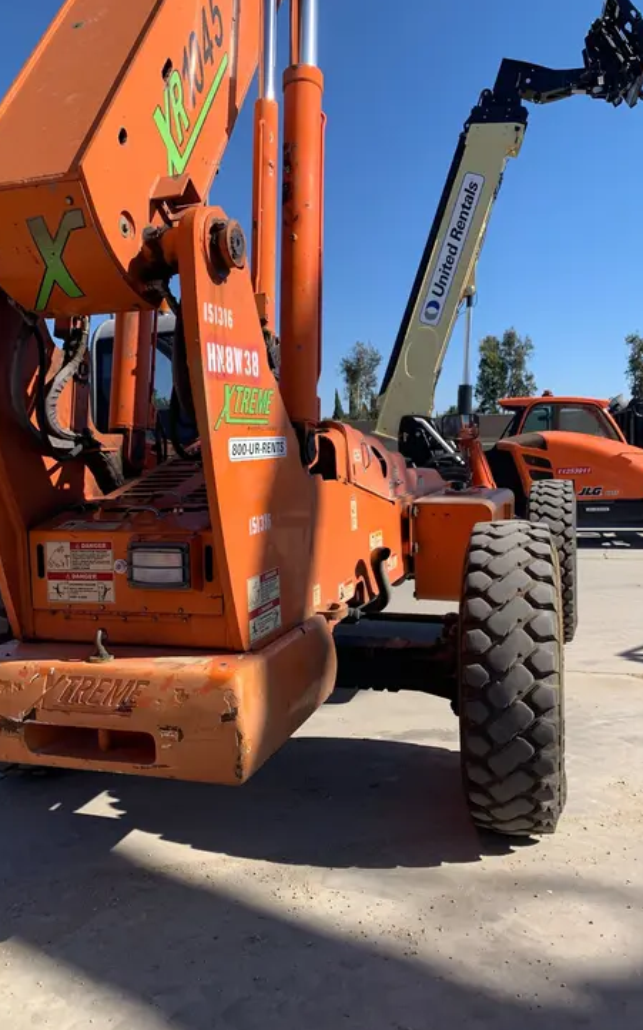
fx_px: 785
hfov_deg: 44.5
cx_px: 336
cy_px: 511
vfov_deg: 66.5
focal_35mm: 28
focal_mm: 4.25
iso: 25
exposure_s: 1/1610
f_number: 1.8
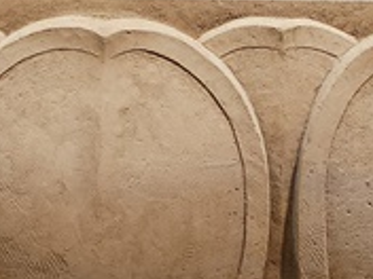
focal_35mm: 74
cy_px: -142
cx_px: 114
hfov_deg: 26.1
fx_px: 797
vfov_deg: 17.8
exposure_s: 1/44.1
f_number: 2.2
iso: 320
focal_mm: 2.2
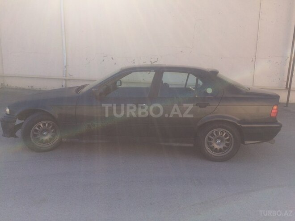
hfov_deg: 61.7
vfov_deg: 48.2
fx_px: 247
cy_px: 110
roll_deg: -2.0
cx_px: 148
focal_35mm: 29
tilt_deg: -14.3
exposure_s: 1/977
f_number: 2.2
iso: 32
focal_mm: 4.15
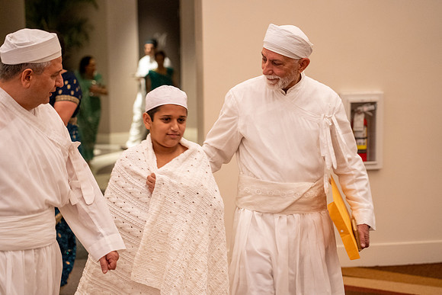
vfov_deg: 13.0
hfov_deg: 19.5
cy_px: 148
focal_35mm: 105
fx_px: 1289
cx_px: 221
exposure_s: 1/100
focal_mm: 105
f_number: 4
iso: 5000
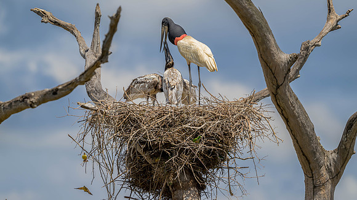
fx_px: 4525
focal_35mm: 478
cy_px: 115
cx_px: 192
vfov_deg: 2.5
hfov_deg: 4.5
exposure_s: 1/2000
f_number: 4
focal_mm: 400
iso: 110
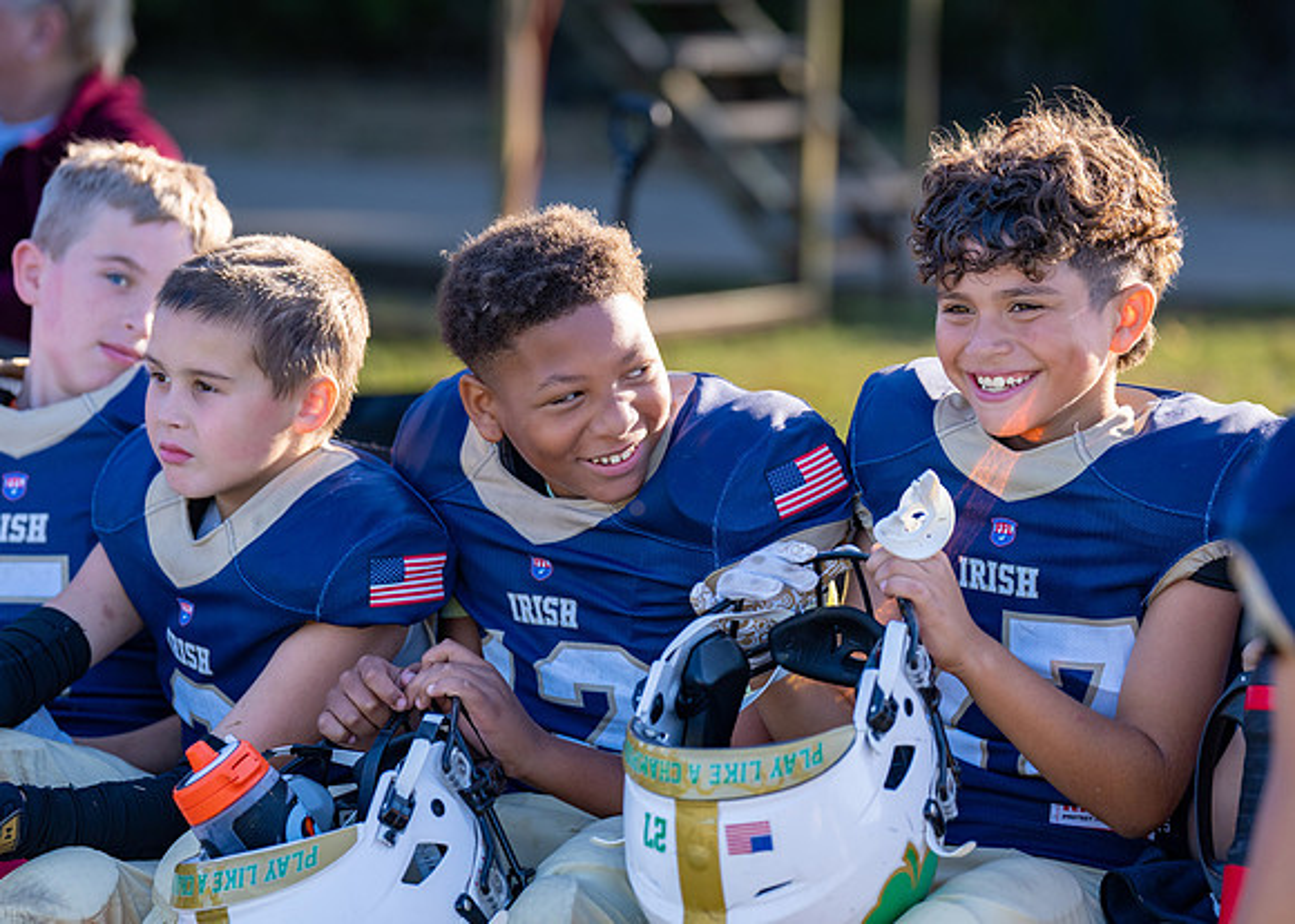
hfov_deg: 14.1
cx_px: 591
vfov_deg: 10.1
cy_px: 439
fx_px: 5232
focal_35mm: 142
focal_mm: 125
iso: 200
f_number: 2.8
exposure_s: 1/1250
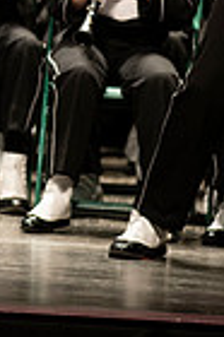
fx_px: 9010
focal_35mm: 963
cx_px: -110
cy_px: -149
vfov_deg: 2.1
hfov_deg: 1.4
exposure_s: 1/500
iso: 3200
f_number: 2.8
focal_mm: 300
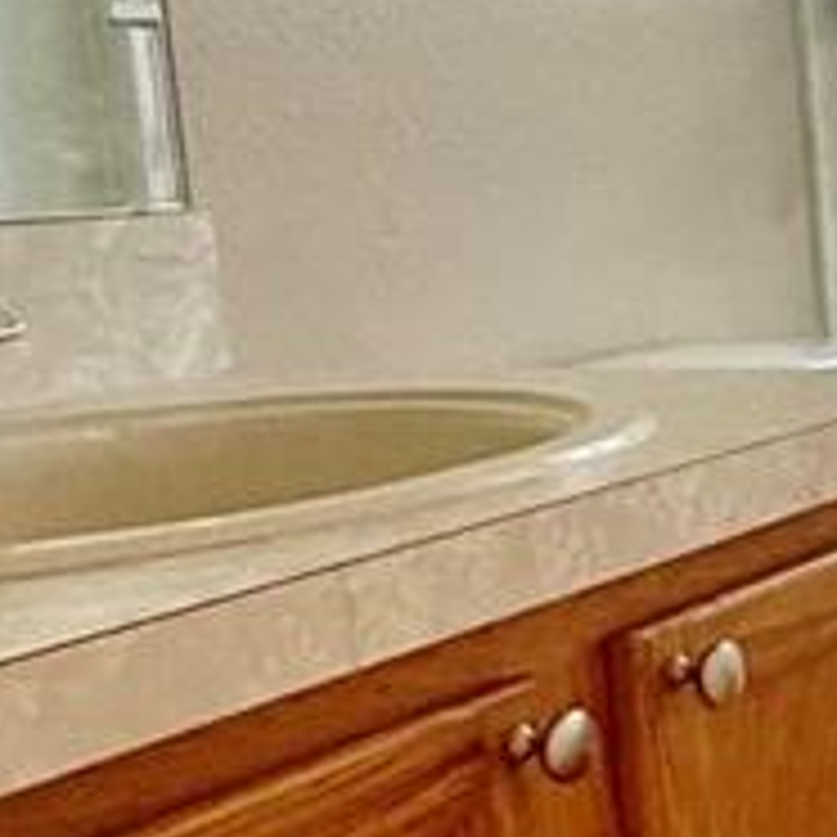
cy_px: 441
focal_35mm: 80
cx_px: 1660
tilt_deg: -8.8
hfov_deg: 16.6
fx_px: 2188
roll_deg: +1.2
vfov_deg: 21.6
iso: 500
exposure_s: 1/60
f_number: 2.2
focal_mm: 2.22
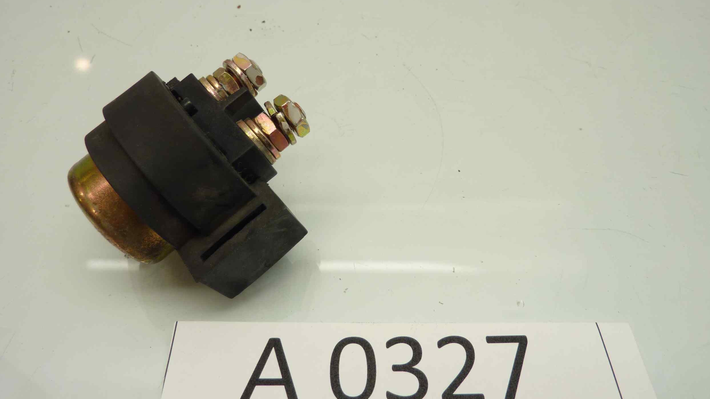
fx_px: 527
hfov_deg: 67.9
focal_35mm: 28
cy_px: 169
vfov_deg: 41.4
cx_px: 361
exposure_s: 1/25
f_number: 3.3
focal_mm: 4.1
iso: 80
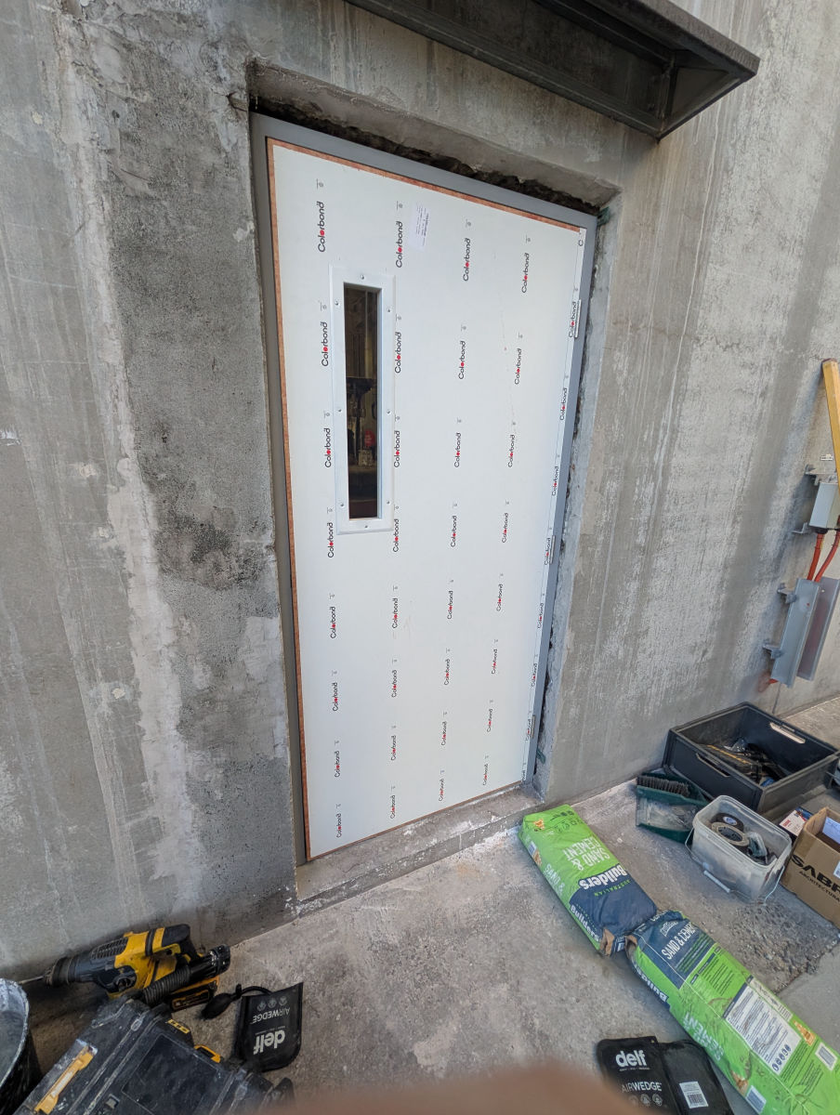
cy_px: 558
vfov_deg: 110.4
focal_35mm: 12
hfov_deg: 94.7
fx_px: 387
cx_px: 420
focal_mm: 2.02
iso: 246
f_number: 1.7
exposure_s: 1/1027
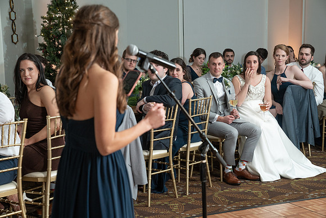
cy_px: 109
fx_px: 634
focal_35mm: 70
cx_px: 163
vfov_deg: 19.5
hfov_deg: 28.8
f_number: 5
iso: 2000
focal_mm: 70
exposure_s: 1/200
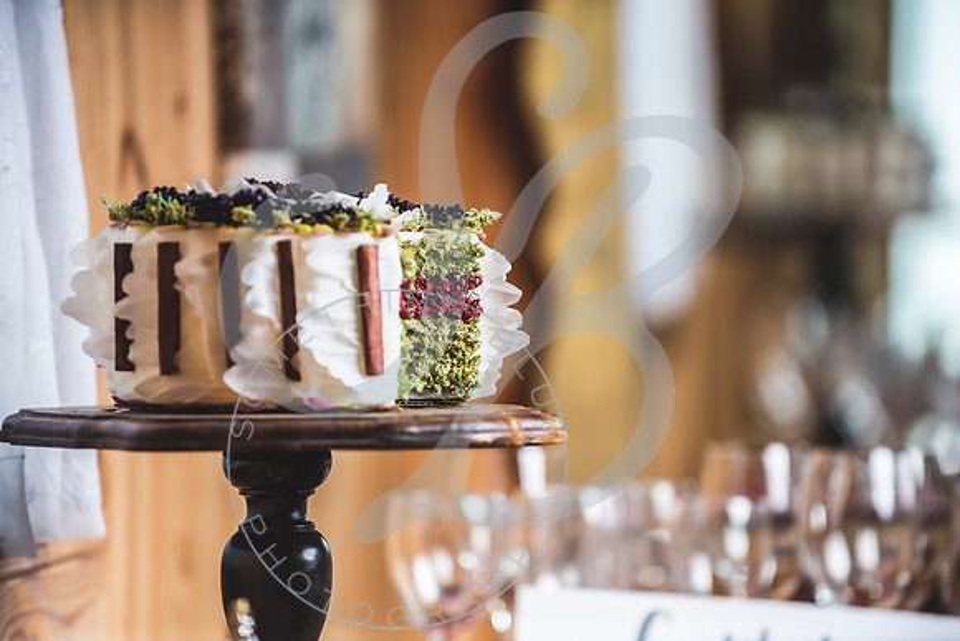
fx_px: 5540
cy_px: 320
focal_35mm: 208
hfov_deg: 9.9
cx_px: 490
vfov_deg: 6.6
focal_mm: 200
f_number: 2.8
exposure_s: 1/1250
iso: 200
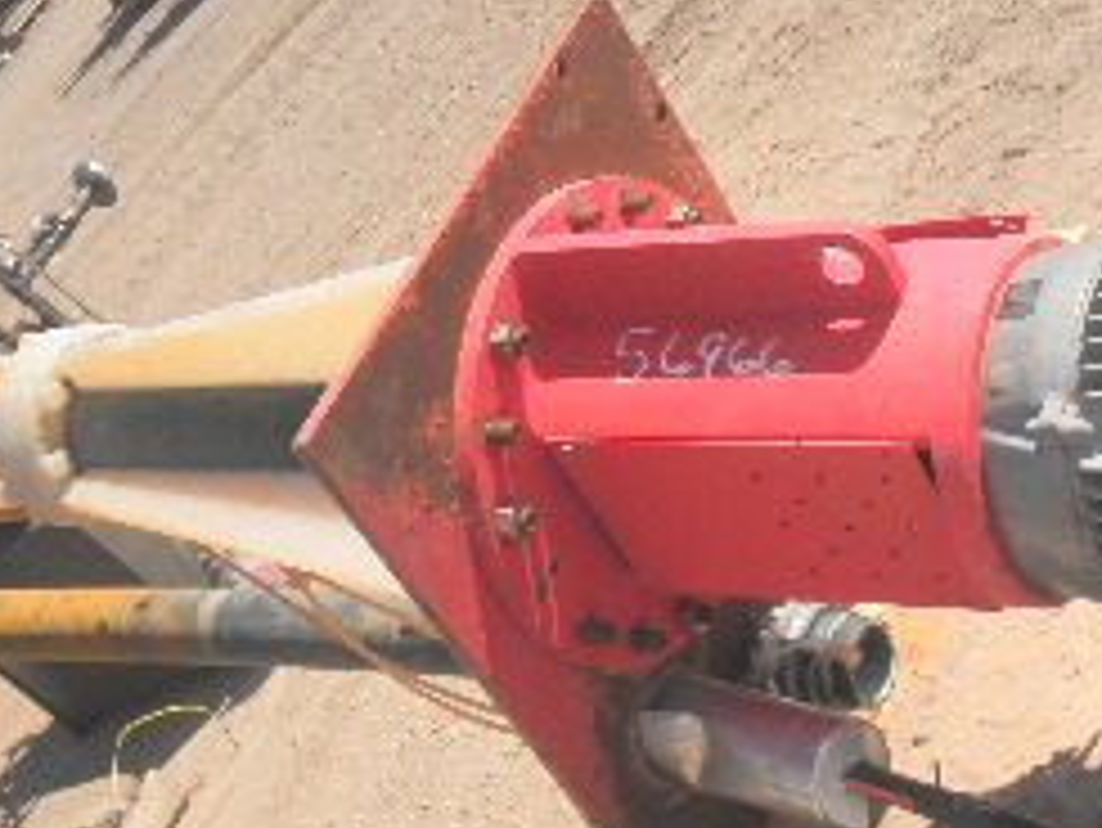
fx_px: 2325
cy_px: 315
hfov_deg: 26.7
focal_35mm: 73
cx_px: 558
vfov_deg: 20.1
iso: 64
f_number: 8.5
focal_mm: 5
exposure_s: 1/125
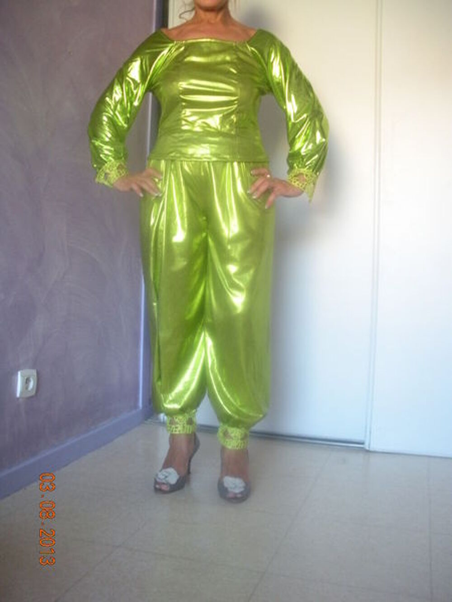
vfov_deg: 51.4
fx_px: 627
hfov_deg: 39.7
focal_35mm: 36
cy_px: 301
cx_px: 226
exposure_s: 1/35.8
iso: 400
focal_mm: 6.3
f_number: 3.5
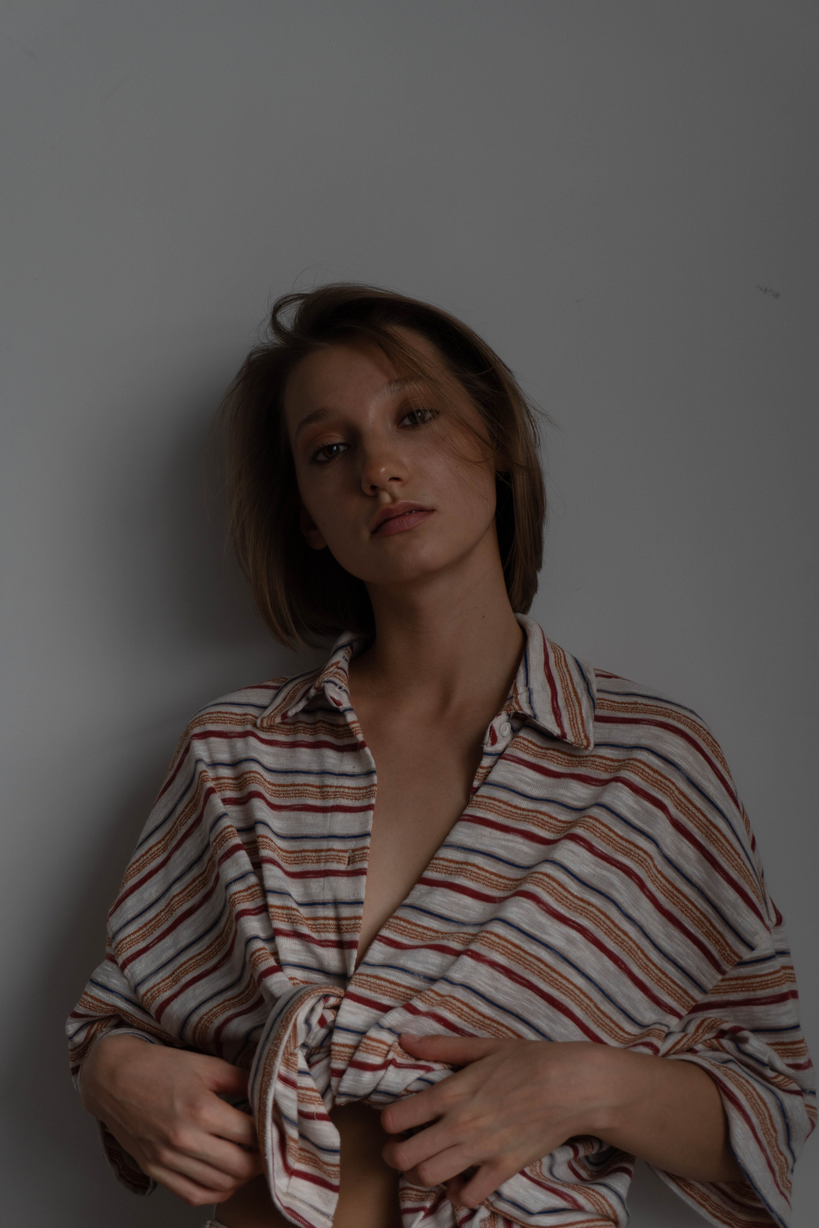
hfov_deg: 18.2
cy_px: 614
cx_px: 410
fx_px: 2559
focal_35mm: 75
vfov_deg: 27.0
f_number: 5.6
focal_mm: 50
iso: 100
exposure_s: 1/125
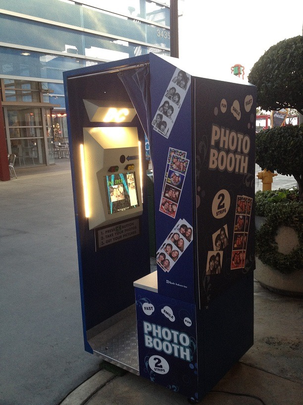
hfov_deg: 40.7
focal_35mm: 35
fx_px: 408
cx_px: 152
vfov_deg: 52.6
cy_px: 202
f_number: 2.4
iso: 200
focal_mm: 4.28
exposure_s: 1/20
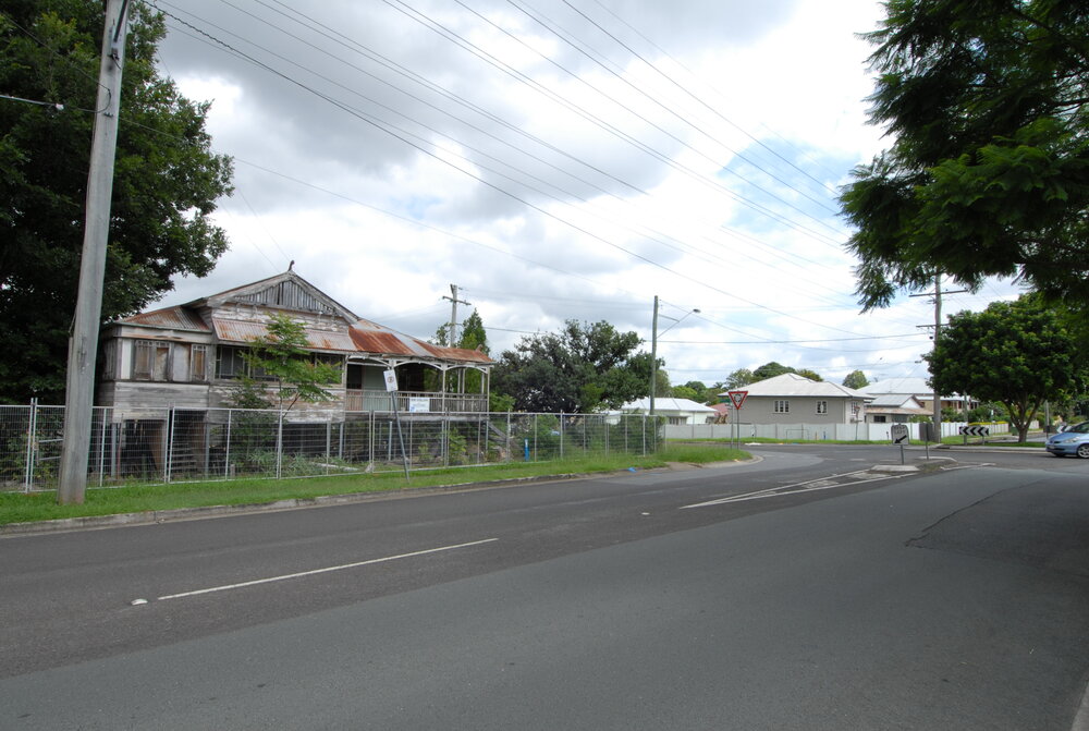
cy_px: 366
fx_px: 546
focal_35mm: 18
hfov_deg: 89.9
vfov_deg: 67.6
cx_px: 544
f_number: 16
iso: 200
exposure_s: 1/90
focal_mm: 12
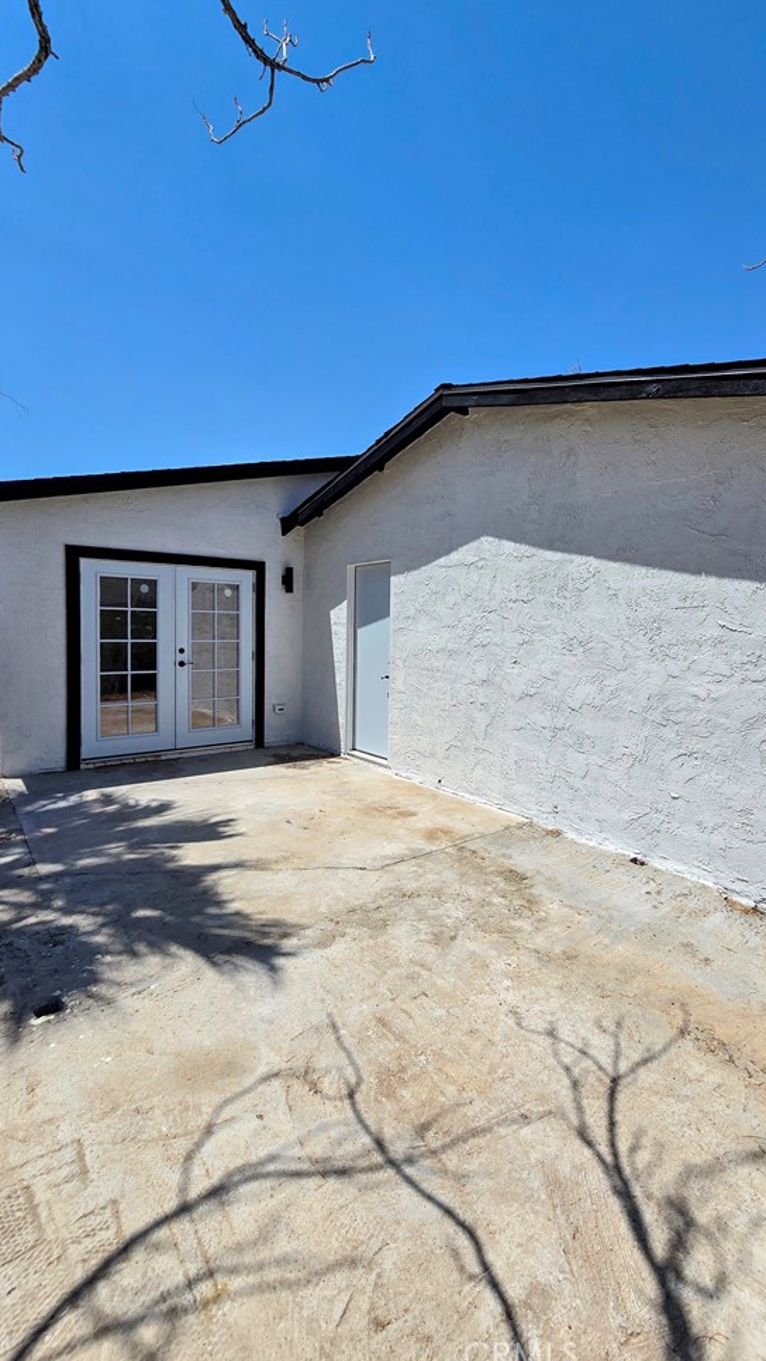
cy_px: 654
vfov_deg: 102.9
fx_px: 542
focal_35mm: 15
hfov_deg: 70.5
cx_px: 408
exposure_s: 1/4337
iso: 50
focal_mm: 2.2
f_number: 2.2
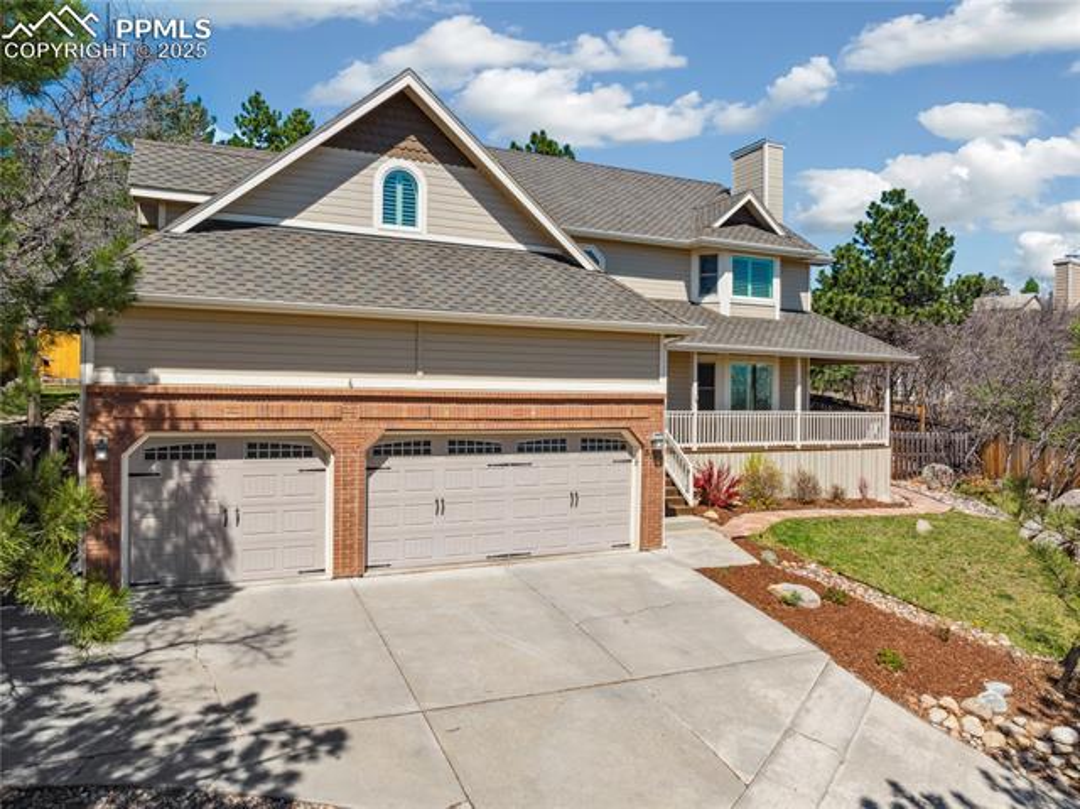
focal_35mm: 24
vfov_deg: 56.8
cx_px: 540
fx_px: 748
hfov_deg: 71.6
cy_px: 404
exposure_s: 1/200
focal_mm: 12.3
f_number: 10
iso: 100
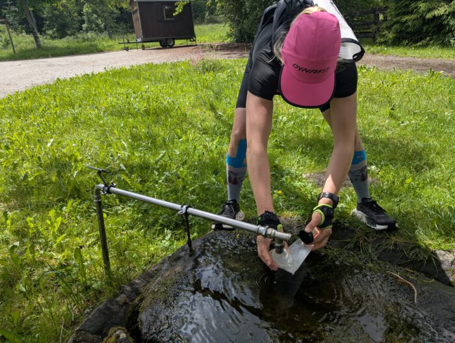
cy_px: 172
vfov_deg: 56.9
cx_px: 228
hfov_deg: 71.5
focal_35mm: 24
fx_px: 316
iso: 41
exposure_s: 1/1550
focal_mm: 6.81
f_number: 1.85
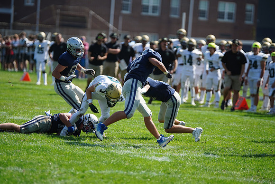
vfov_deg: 5.9
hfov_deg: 8.8
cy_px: 92
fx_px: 1788
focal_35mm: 234
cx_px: 138
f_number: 2.8
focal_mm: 234
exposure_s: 1/3200
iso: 400
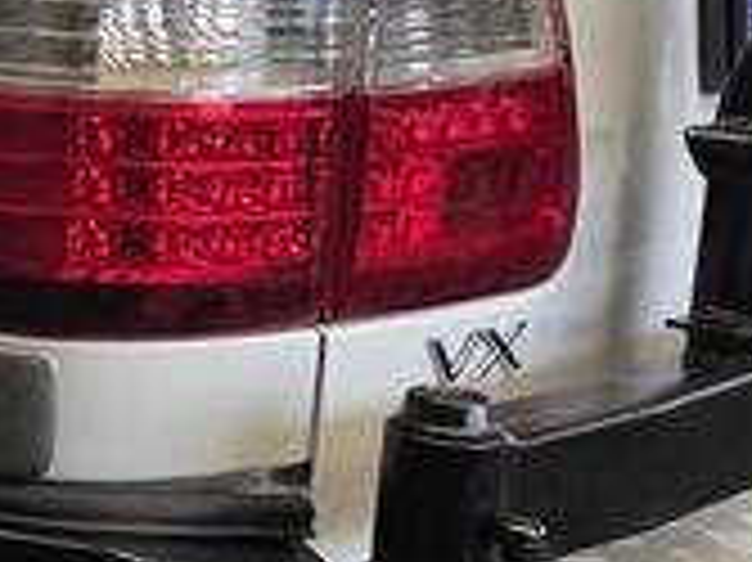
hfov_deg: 12.7
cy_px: 40
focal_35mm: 141
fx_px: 3061
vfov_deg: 10.4
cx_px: -621
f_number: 1.7
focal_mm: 6.25
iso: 32
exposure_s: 1/180
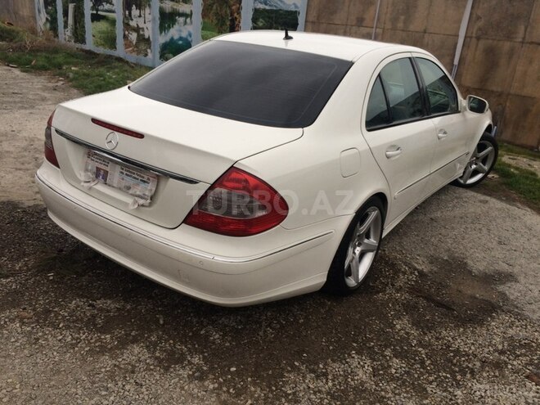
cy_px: 202
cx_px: 270
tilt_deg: -23.3
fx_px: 452
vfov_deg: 48.2
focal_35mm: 29
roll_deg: -5.5
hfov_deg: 61.7
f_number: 2.2
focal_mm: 4.15
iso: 32
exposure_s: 1/105
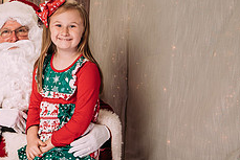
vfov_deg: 14.1
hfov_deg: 19.9
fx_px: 640
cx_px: -51
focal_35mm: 96
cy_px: 153
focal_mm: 35
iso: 100
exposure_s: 1/100
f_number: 5
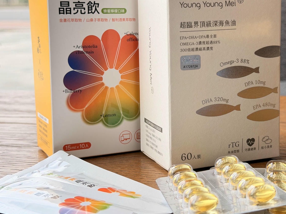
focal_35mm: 64
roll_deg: +0.4
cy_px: 80
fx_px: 529
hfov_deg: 30.2
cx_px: 165
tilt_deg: -8.3
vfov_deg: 22.9
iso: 80
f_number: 1.78
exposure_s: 1/182
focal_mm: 6.76
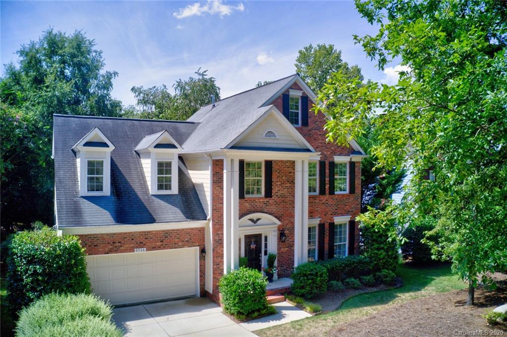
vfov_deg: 46.3
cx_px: 254
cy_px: 168
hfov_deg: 65.5
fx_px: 394
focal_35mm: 28
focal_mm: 10.3
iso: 400
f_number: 5.6
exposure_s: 1/30
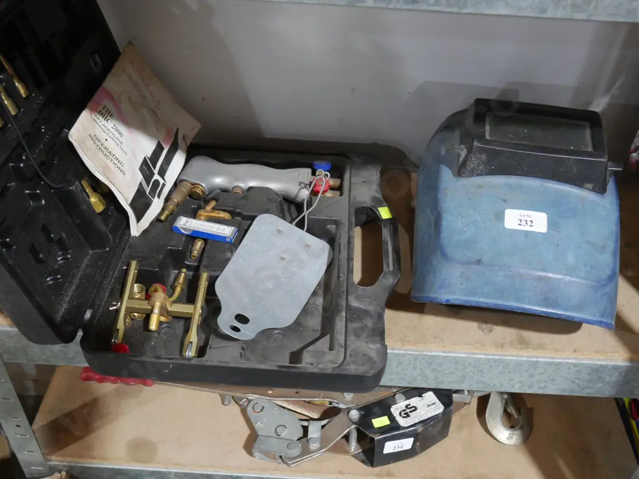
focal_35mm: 36
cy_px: 240
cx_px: 320
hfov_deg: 51.4
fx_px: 665
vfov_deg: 39.7
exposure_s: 1/60
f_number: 4
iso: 1600
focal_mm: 18
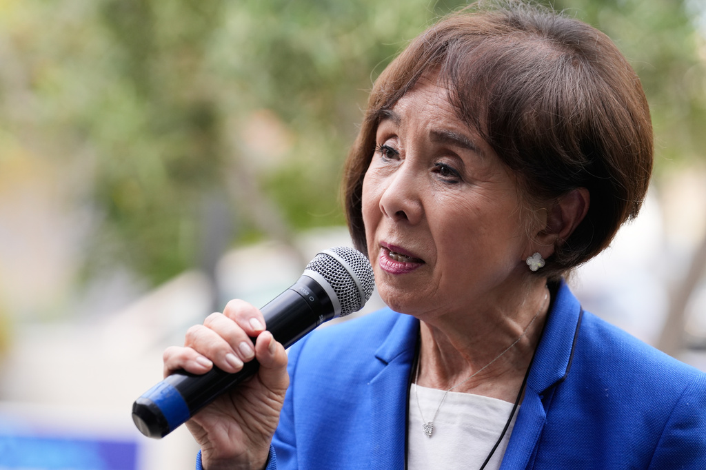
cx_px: 353
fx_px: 3039
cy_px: 235
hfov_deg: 13.3
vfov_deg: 8.8
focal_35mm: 155
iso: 1250
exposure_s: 1/320
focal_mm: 155
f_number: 4
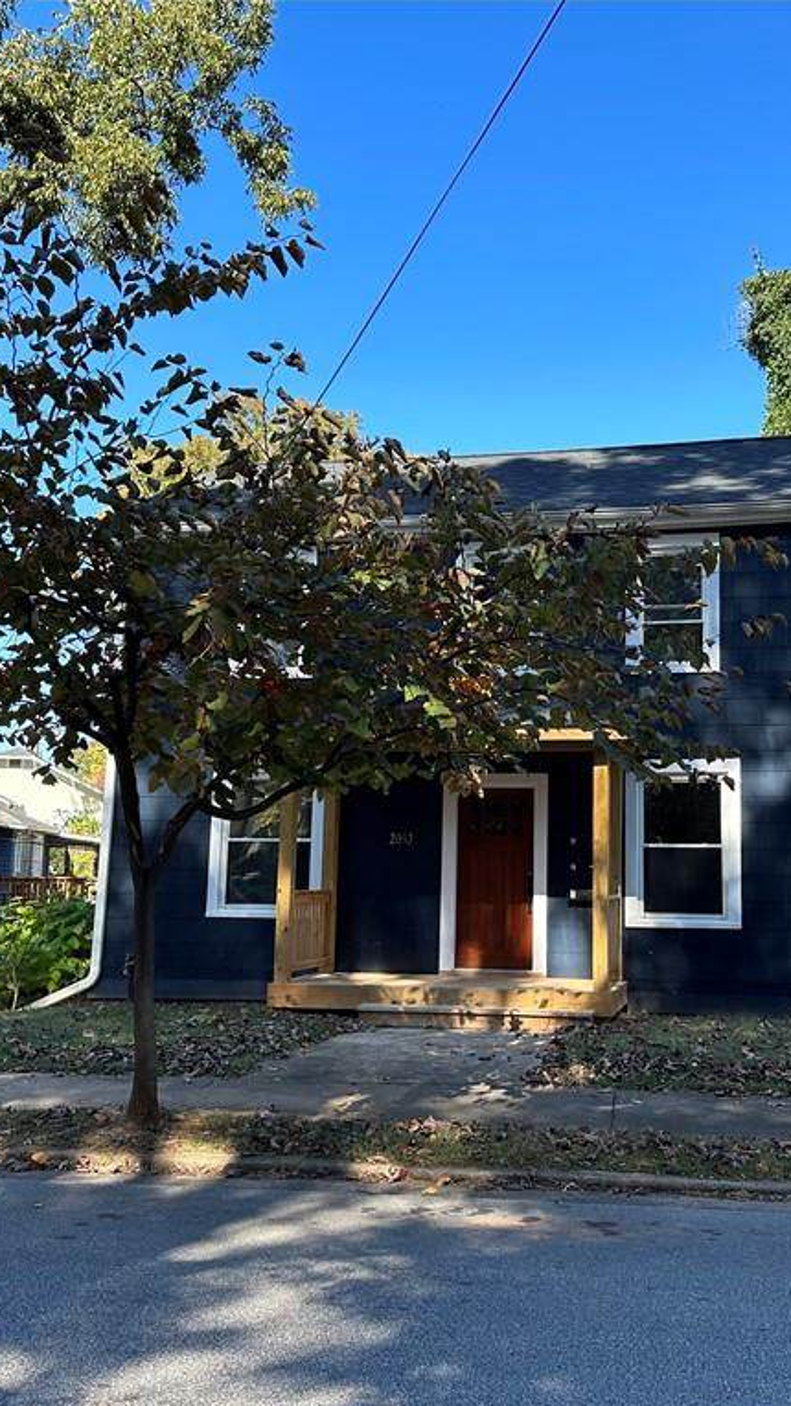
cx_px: 508
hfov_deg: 33.5
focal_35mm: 35
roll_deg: -0.7
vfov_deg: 56.6
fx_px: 1306
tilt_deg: +7.2
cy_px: 704
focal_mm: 6.86
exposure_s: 1/1029
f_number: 1.78
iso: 80
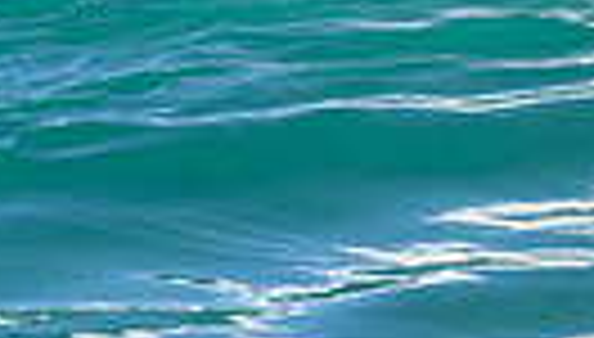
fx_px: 64498
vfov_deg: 0.3
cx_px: -565
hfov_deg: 0.5
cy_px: -33
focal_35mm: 4085
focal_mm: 800
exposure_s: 1/2000
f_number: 6.3
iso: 720
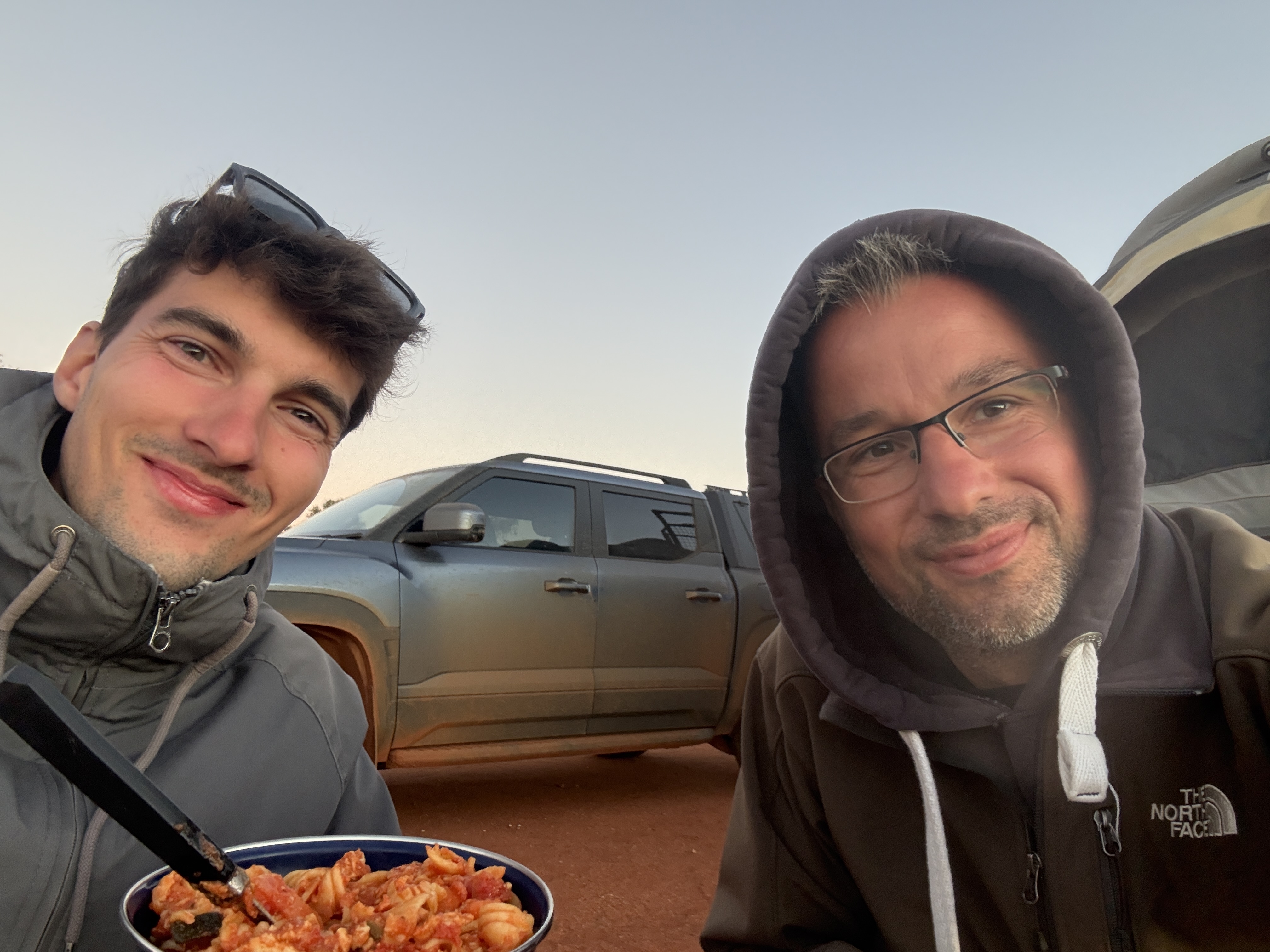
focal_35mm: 23
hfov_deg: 73.9
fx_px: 844
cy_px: 476
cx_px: 635
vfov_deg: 58.9
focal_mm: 2.69
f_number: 1.9
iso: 160
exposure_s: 1/60
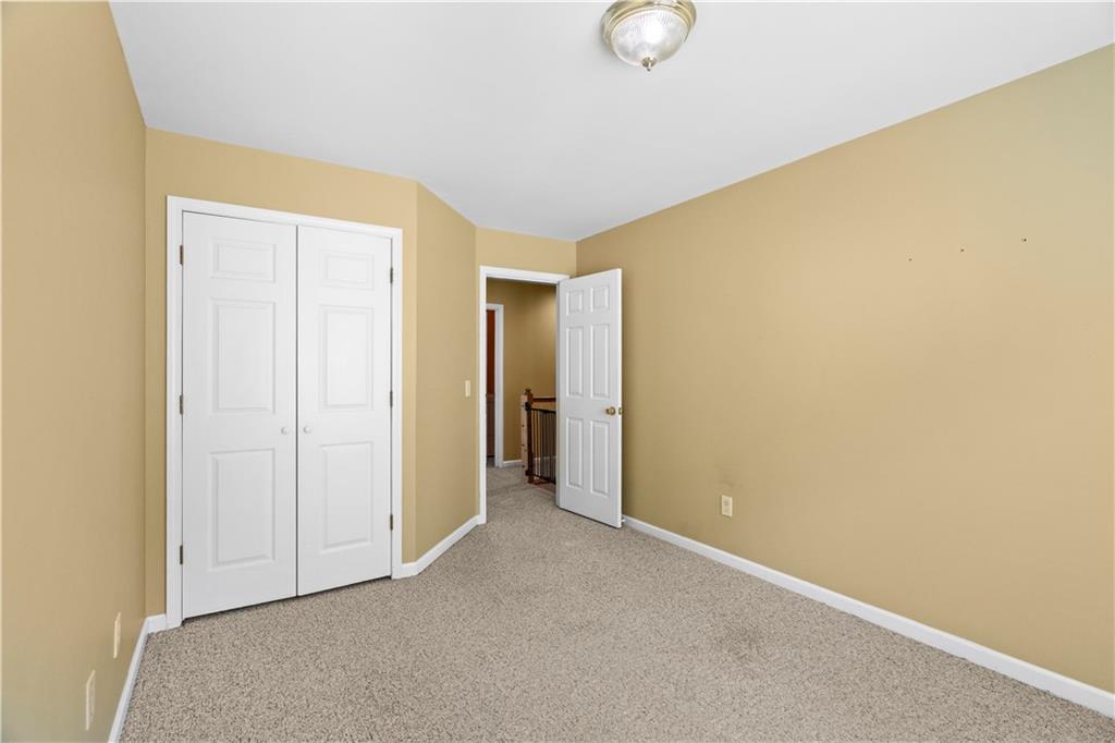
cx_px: 558
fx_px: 495
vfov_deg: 73.7
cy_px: 372
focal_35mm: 16
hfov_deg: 96.8
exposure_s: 1/13
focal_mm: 16
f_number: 8
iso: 1600
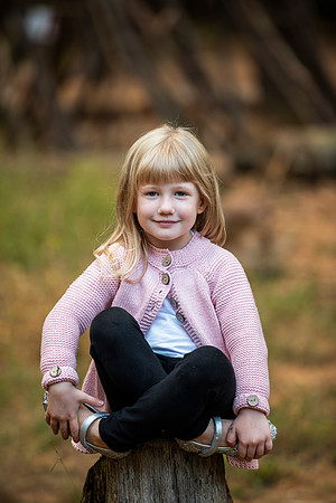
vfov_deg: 10.3
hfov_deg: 6.9
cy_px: 252
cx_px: 168
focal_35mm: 200
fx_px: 2800
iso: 250
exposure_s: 1/100
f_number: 3.5
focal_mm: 200
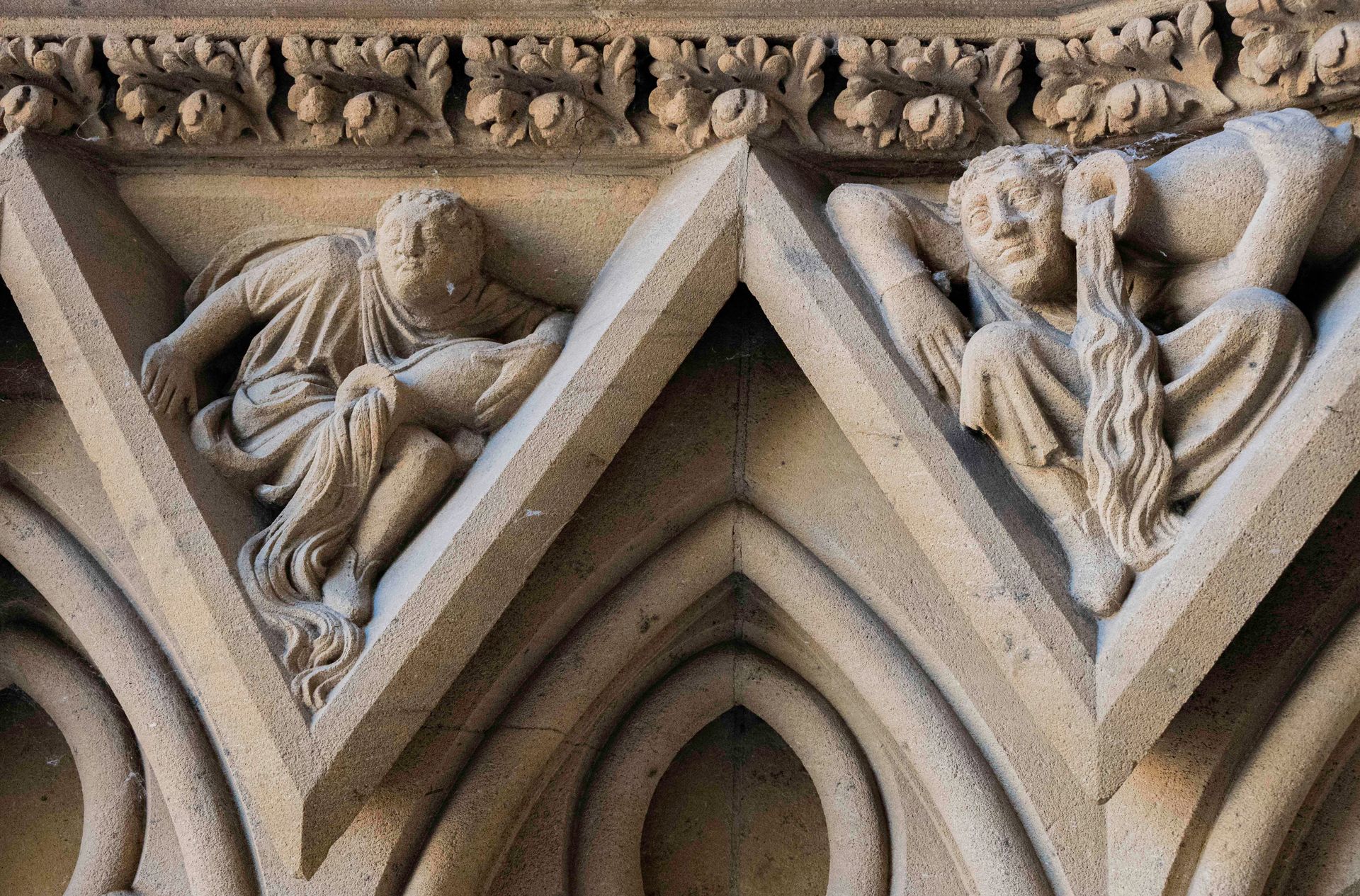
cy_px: 444
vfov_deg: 27.2
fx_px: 1854
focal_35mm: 49
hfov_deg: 40.3
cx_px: 668
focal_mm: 48
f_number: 7.1
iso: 8000
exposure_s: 1/800
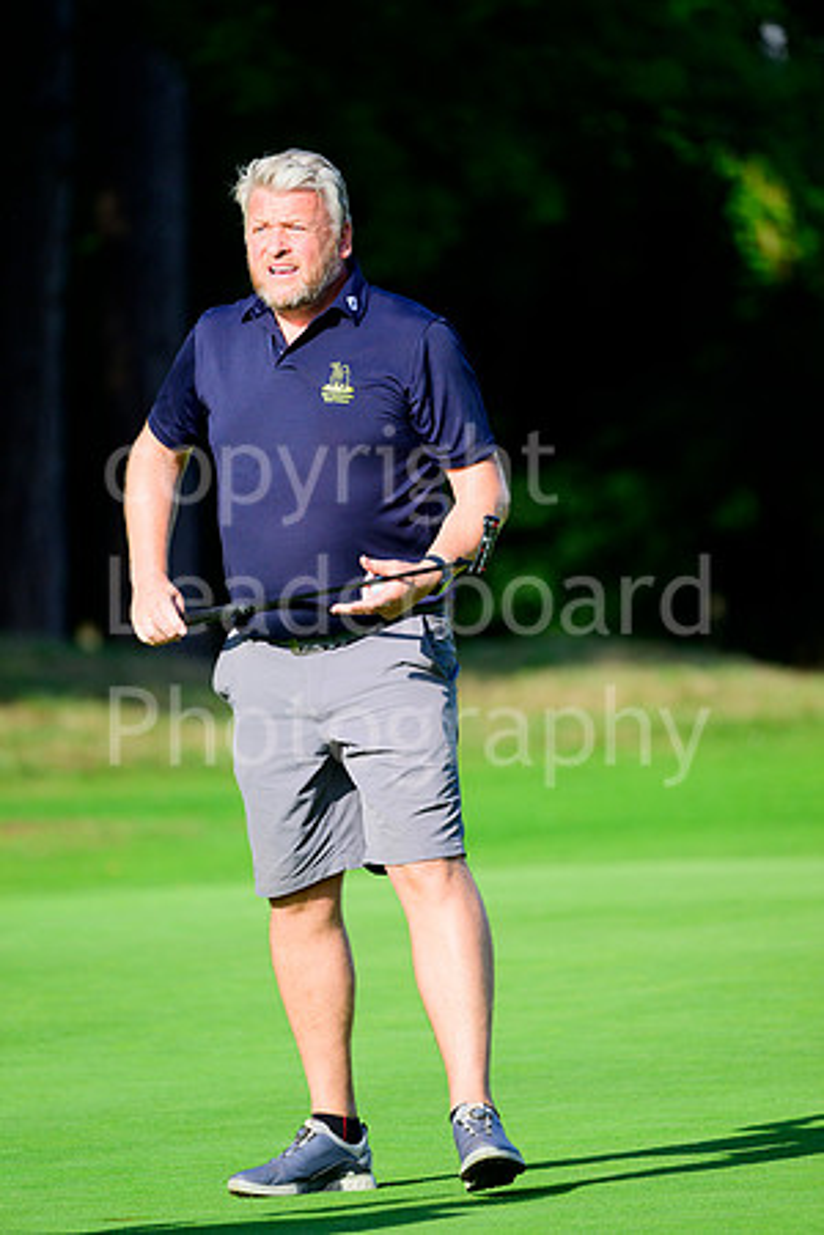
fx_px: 11672
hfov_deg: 4.0
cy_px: 618
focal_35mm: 340
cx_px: 412
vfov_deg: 6.1
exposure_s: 1/2500
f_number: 5.6
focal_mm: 340
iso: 640
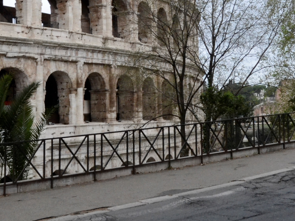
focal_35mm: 68
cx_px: 156
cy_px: 24
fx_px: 578
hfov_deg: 28.6
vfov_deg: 21.2
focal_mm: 29
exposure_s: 1/1000
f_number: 11
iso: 3200
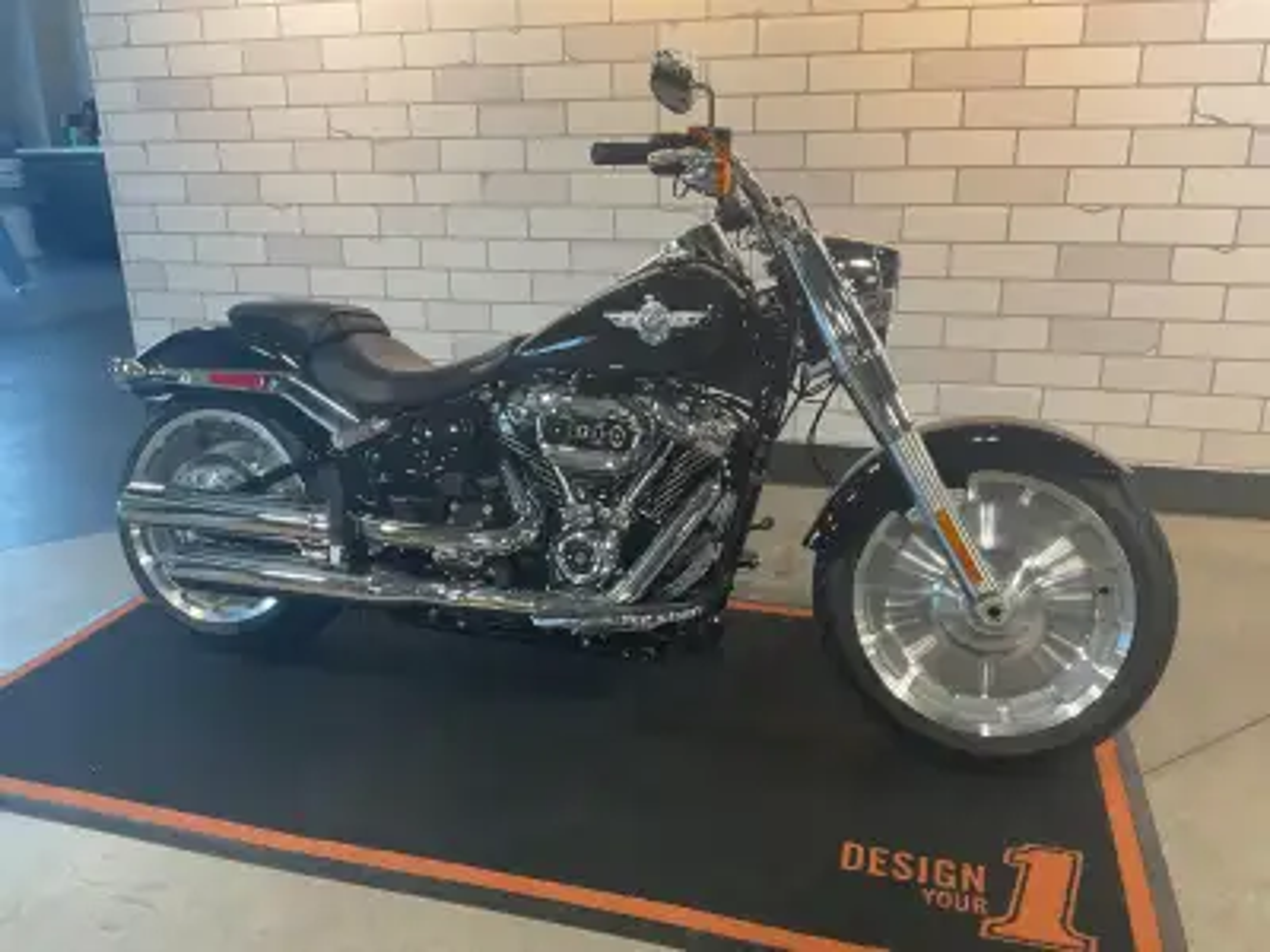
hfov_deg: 61.7
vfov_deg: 48.2
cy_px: 476
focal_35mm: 29
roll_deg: +2.2
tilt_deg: -19.1
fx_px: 1064
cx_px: 635
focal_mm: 3
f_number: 1.8
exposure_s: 1/50
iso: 50
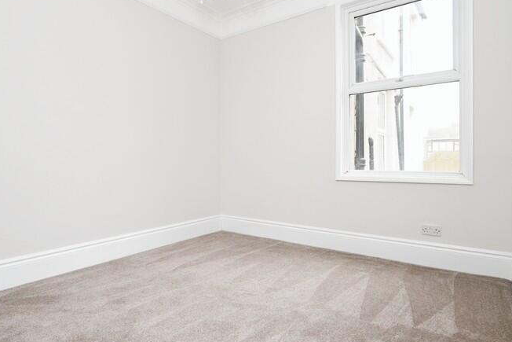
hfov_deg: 78.5
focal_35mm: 22
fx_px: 313
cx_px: 247
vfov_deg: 57.2
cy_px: 156
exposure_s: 1/60
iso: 200
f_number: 4
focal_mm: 14
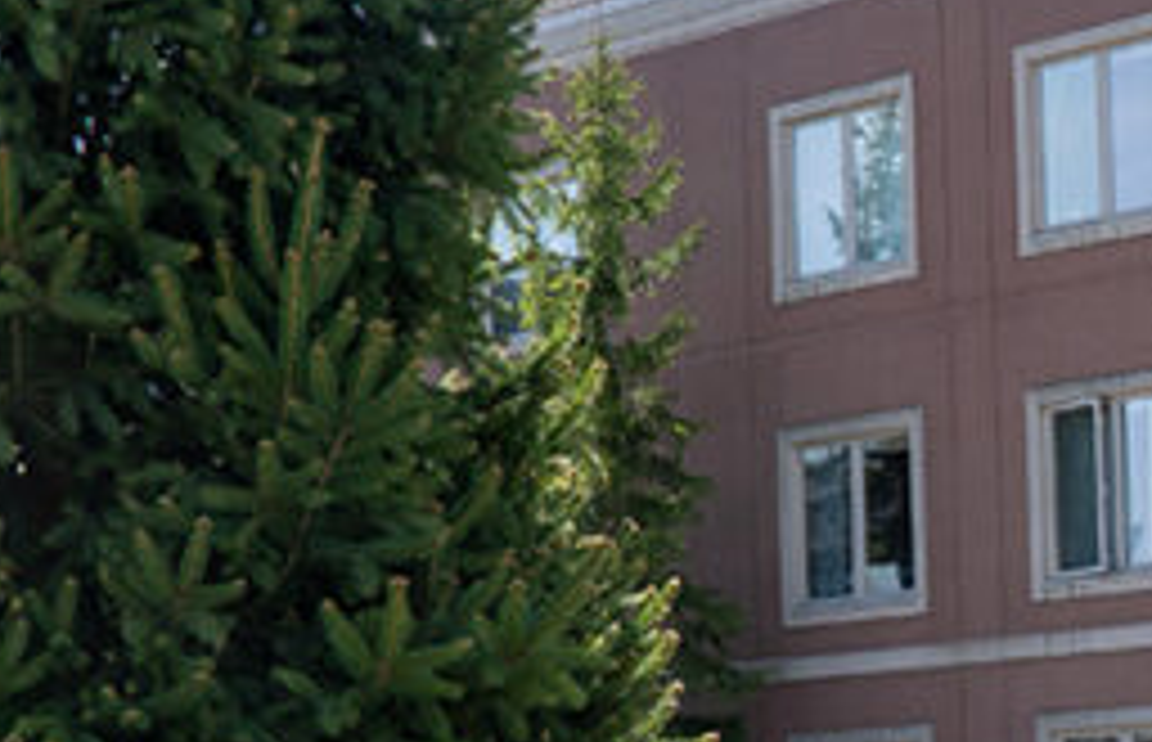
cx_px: 1026
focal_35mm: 117
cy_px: 566
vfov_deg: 11.4
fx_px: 3706
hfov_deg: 17.4
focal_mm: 18
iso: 160
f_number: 6.3
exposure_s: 1/320
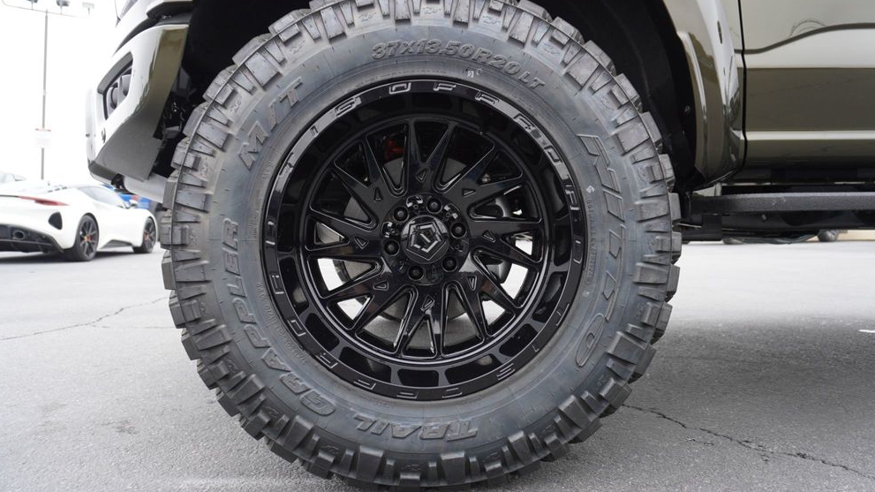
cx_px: 447
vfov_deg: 44.4
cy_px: 236
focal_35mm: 26
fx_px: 603
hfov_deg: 71.9
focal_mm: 16
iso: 160
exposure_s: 1/60
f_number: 4
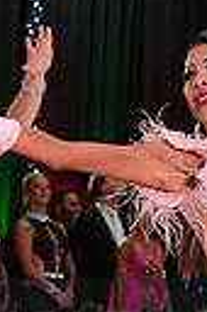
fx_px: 3252
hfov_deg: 3.6
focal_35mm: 376
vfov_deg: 5.5
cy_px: 361
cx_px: 72
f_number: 6.3
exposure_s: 1/200
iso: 3200
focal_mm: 83
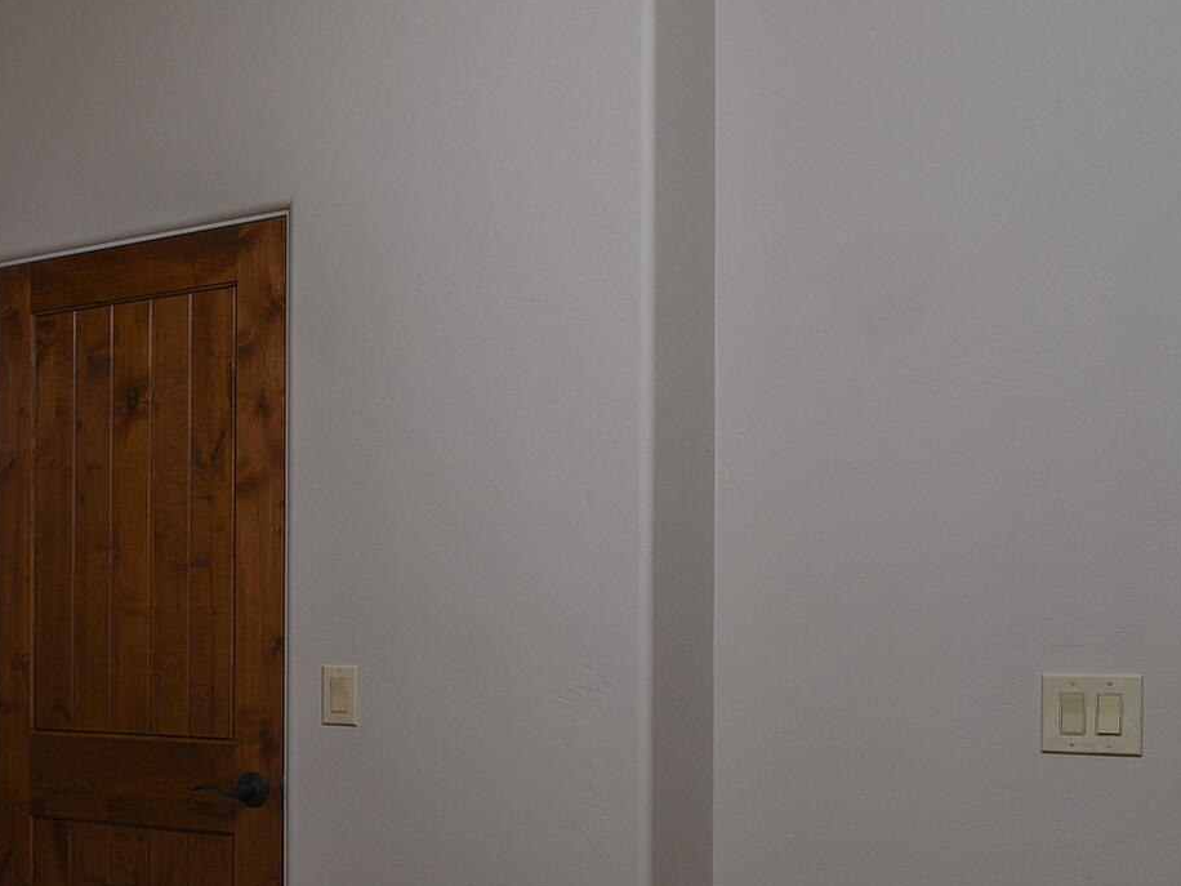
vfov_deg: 30.4
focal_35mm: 47
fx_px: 1604
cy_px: 662
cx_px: -246
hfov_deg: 32.9
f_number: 7.1
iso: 200
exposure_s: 1/200
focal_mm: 16
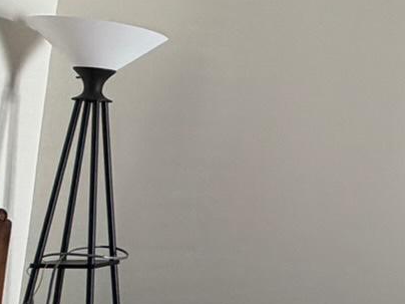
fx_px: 831
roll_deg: -2.2
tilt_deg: +4.3
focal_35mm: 71
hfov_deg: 18.0
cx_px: 822
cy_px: 133
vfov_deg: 20.7
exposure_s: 1/121
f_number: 2.2
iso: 200
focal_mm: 2.22
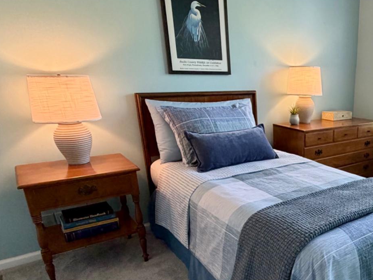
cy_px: 182
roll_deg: -1.7
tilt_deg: -18.5
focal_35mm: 31
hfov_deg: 52.3
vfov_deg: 44.9
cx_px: 326
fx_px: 334
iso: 250
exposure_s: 1/120
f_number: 2.2
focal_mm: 2.22
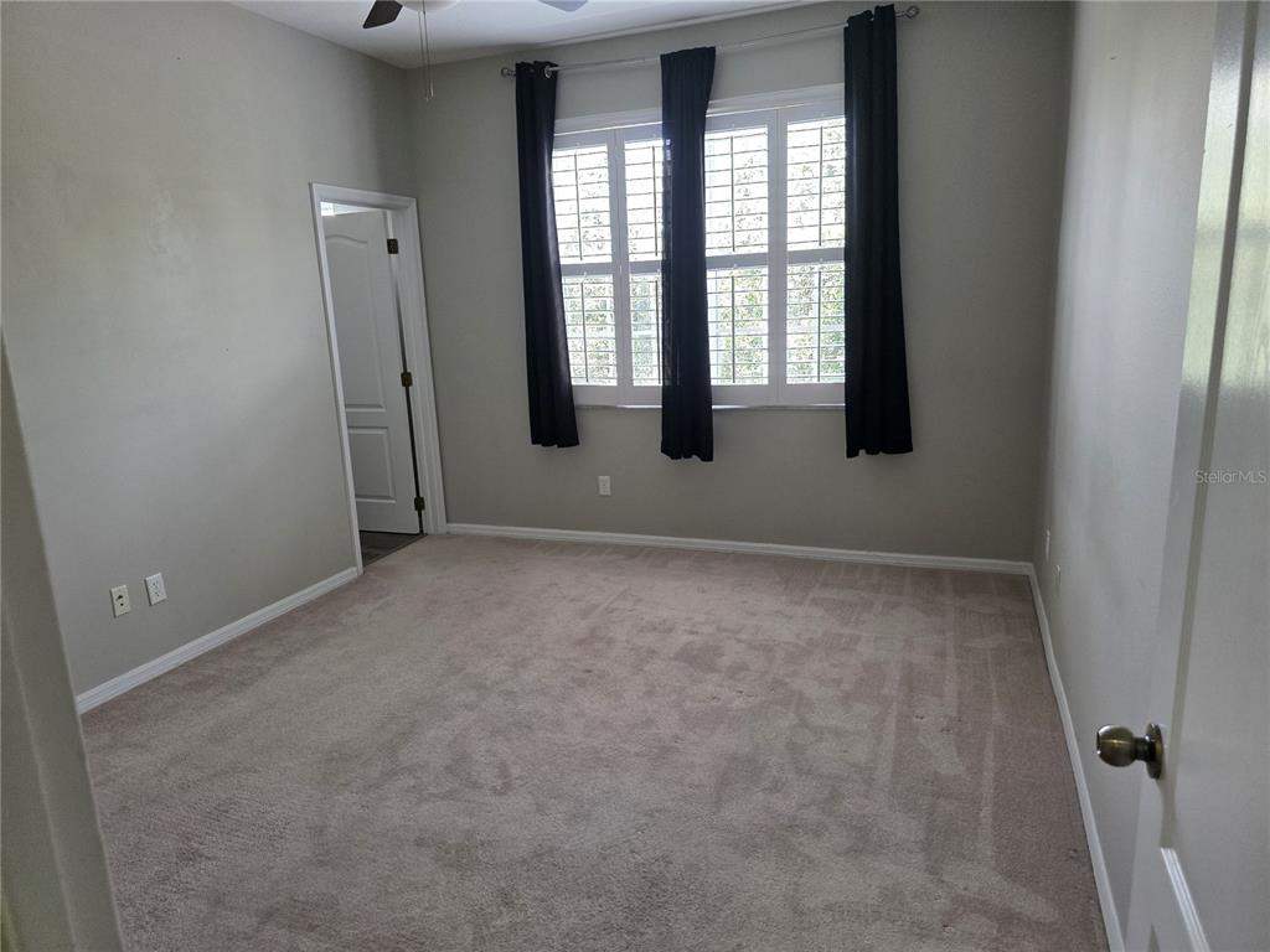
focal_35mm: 23
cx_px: 635
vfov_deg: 58.9
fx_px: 844
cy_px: 476
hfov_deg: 73.9
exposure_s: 1/120
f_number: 1.7
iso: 250
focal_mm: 6.3
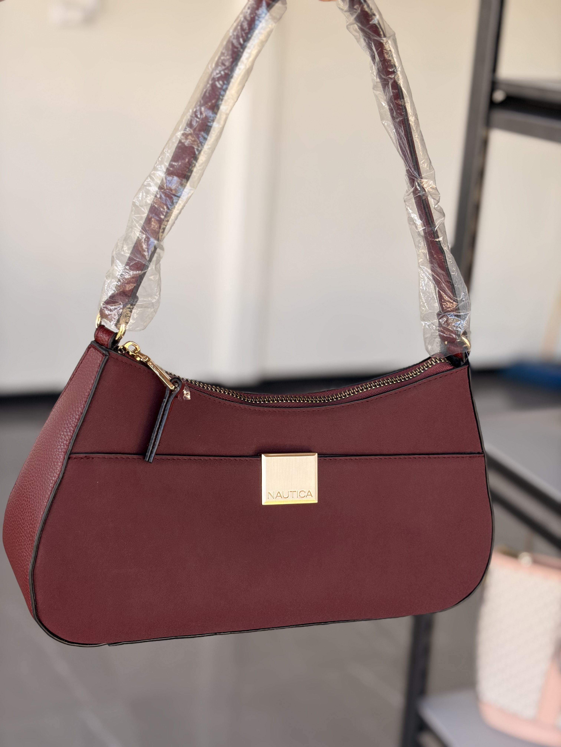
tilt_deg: -17.9
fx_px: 1124
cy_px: 374
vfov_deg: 36.8
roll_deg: -4.3
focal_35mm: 52
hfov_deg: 28.0
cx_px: 280
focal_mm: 5.96
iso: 40
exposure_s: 1/122
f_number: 1.6
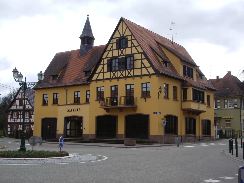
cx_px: 122
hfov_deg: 38.2
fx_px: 352
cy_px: 92
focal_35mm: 50
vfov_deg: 29.1
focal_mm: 8.2
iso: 50
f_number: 5
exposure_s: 1/250
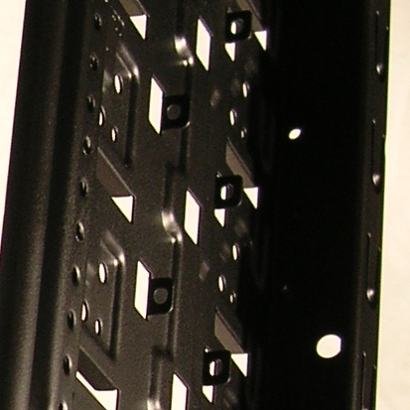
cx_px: -355
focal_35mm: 176
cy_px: 583
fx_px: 2358
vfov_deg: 9.7
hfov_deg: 9.4
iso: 50
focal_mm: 6
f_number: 2.7
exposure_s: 1/34
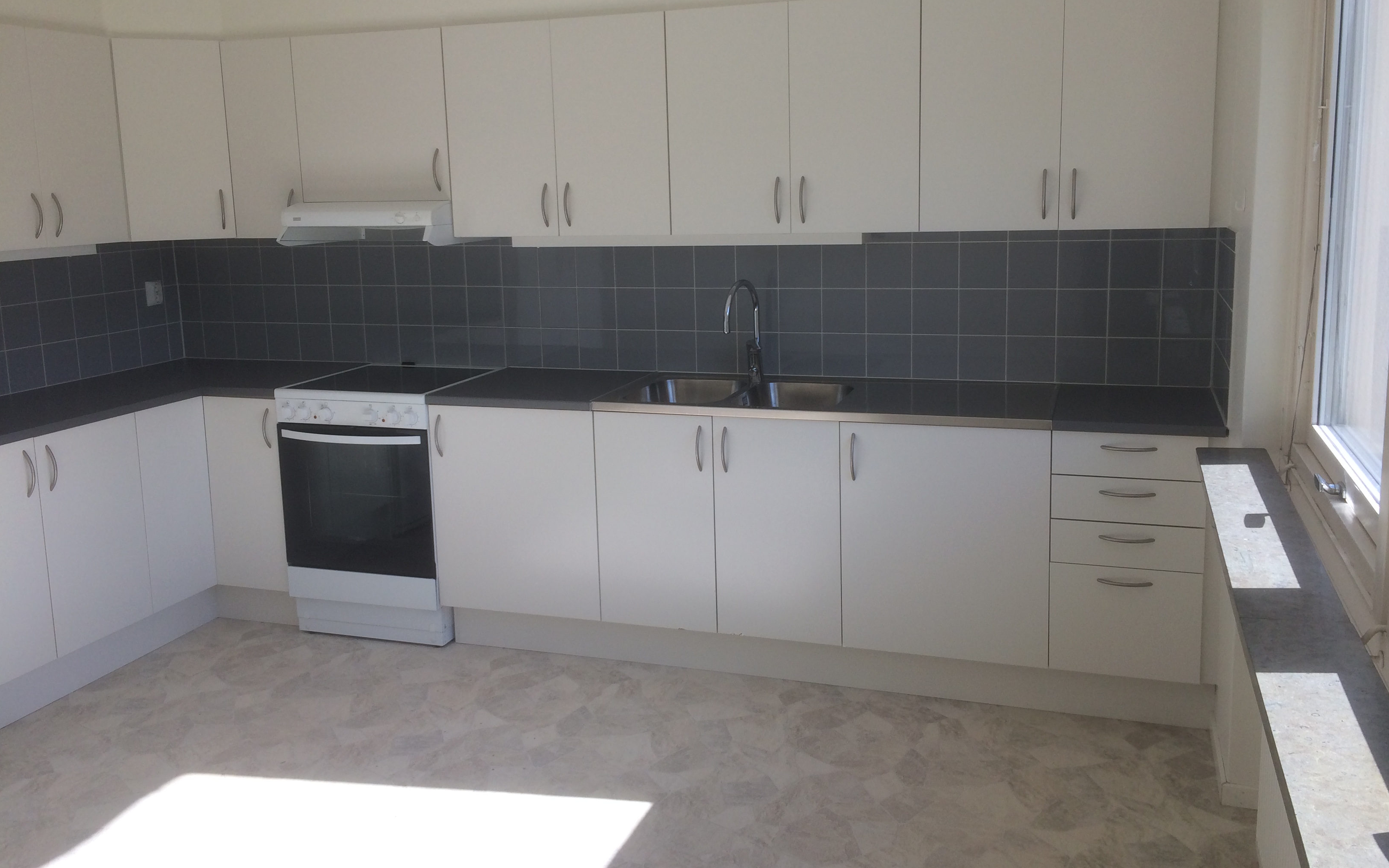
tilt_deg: -9.8
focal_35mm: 31
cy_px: 373
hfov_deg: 61.2
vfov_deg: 40.5
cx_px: 699
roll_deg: +0.7
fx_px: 1173
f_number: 2.2
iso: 32
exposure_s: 1/414
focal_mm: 4.15
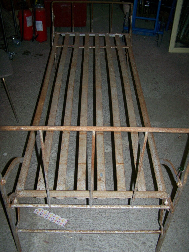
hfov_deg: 37.7
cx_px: 94
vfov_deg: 49.0
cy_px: 126
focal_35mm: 38
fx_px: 277
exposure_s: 1/60
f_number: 2.8
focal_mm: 6.3
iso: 160
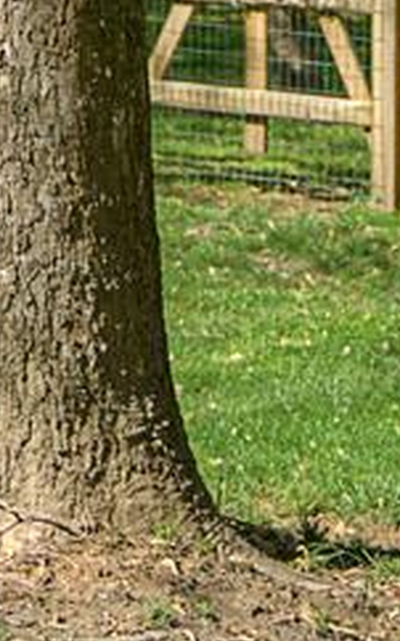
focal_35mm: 311
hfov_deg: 4.1
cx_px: -834
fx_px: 5431
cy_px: -592
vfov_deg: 6.6
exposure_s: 1/800
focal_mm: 36
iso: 100
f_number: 2.8
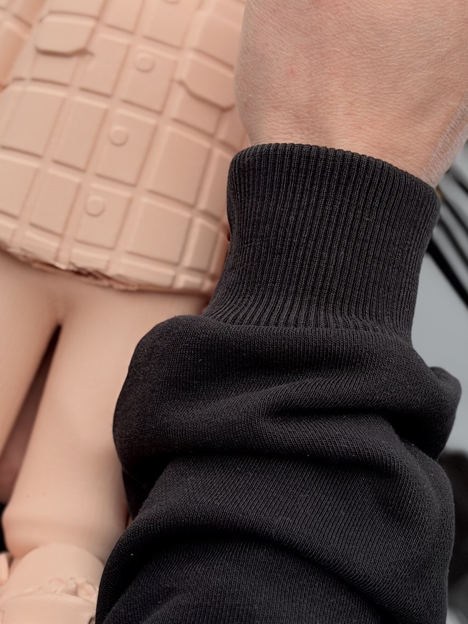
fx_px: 1767
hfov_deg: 15.0
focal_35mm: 98
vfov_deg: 20.0
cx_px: 386
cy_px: 230
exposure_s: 1/1100
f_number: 1.78
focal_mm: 6.76
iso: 64
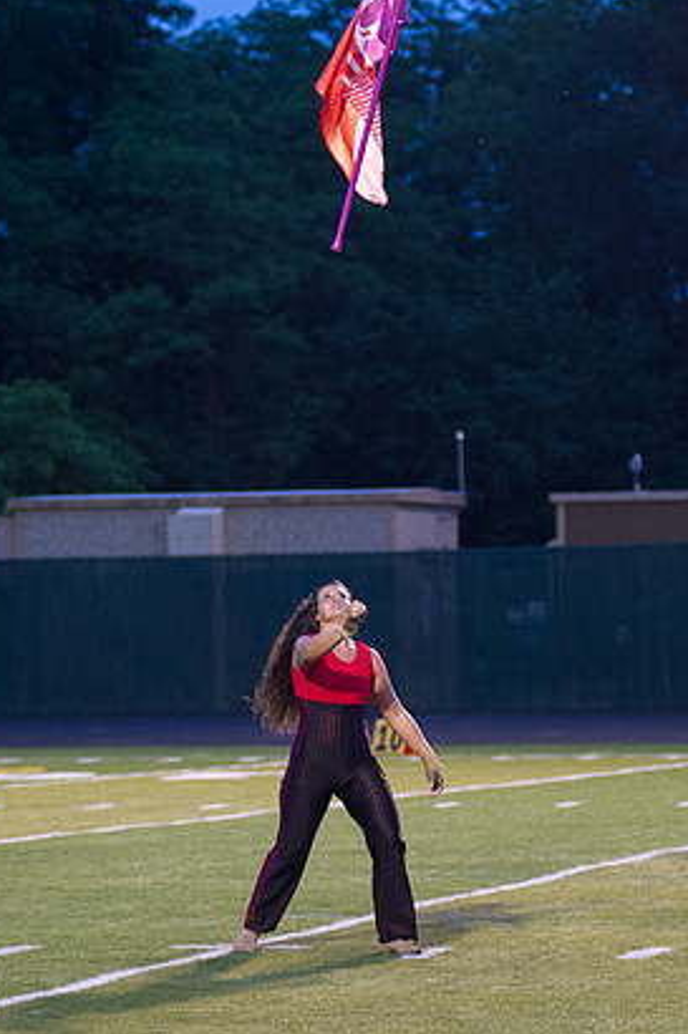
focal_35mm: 187
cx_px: 327
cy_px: 564
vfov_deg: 11.0
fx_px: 5365
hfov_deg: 7.3
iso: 3600
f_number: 2.8
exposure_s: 1/160
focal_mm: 100
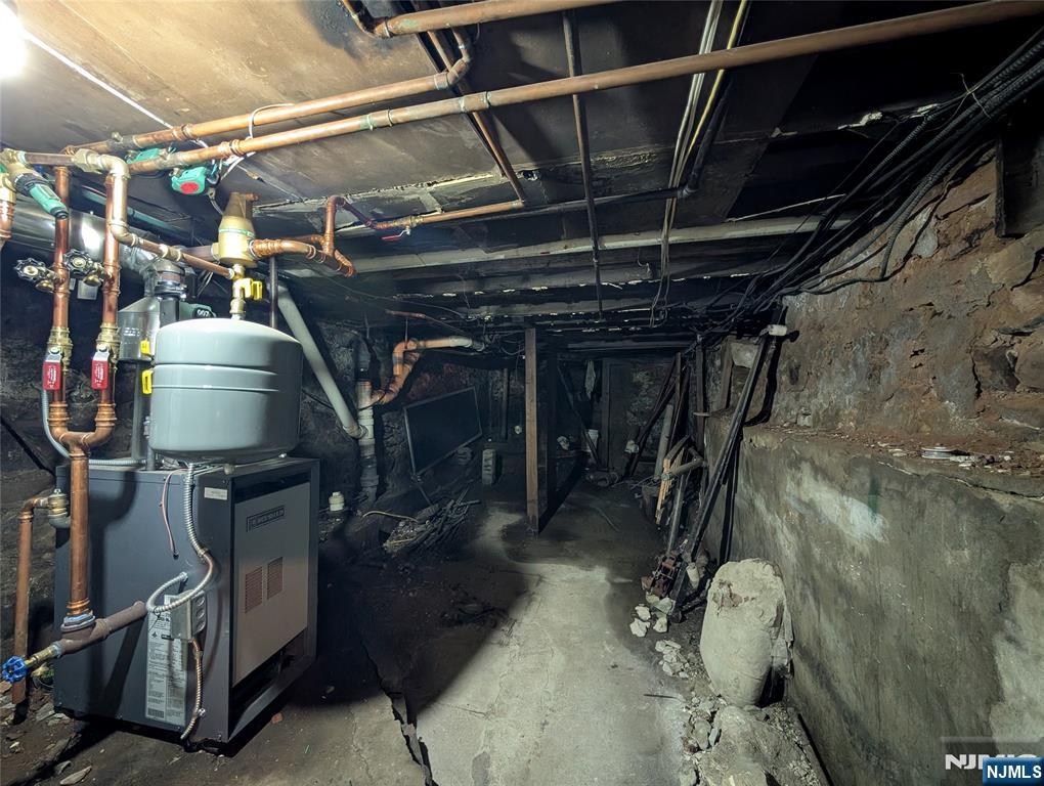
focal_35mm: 12
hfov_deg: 110.5
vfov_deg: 94.6
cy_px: 393
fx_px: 362
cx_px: 522
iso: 935
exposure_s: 1/15
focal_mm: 2.02
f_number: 1.7
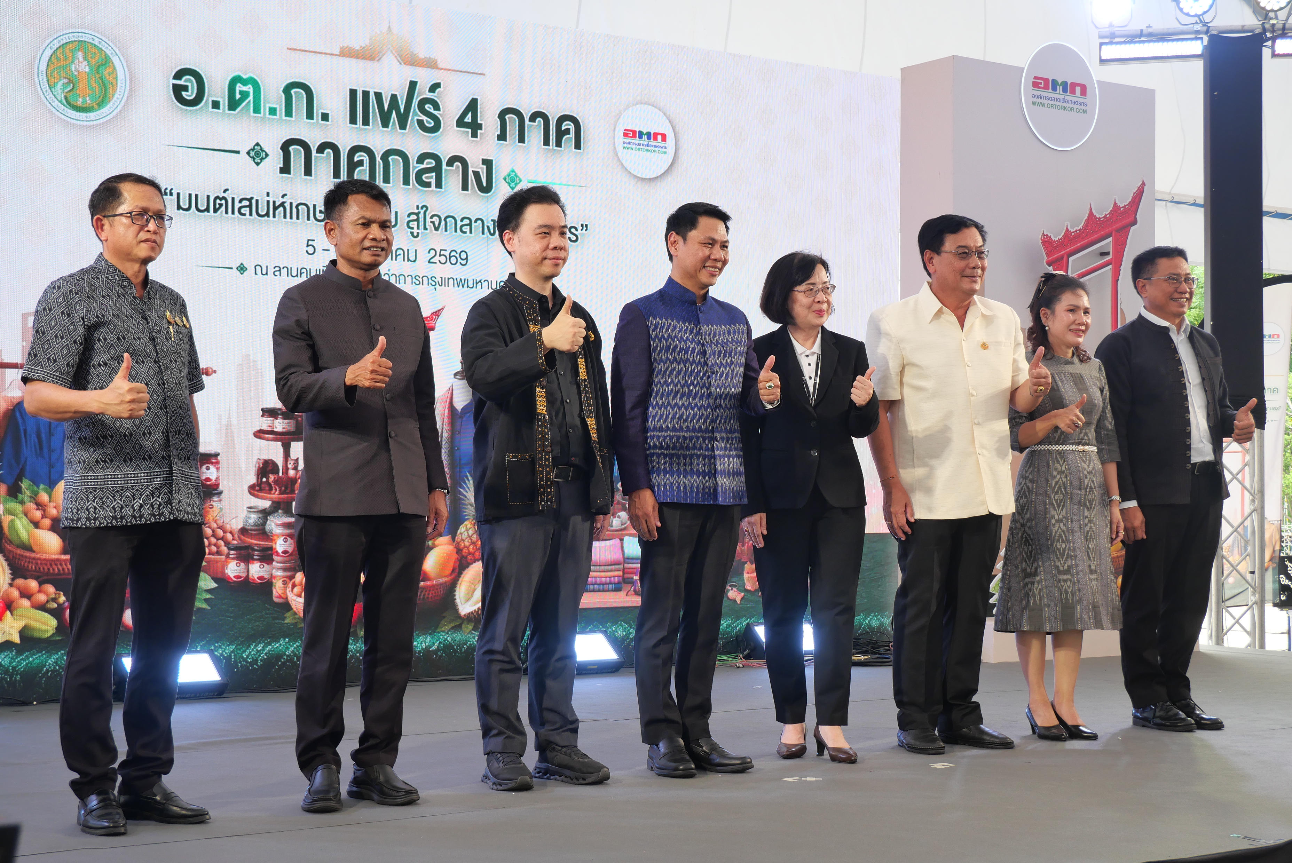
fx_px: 1688
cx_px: 646
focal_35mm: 47
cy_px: 432
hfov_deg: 41.9
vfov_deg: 28.7
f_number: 5.6
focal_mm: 23
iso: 250
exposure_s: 1/80
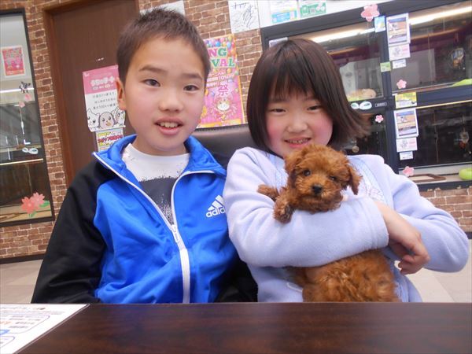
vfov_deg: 53.1
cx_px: 236
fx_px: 355
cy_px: 177
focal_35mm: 26
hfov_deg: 67.3
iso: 180
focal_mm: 4.6
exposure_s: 1/30
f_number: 3.2
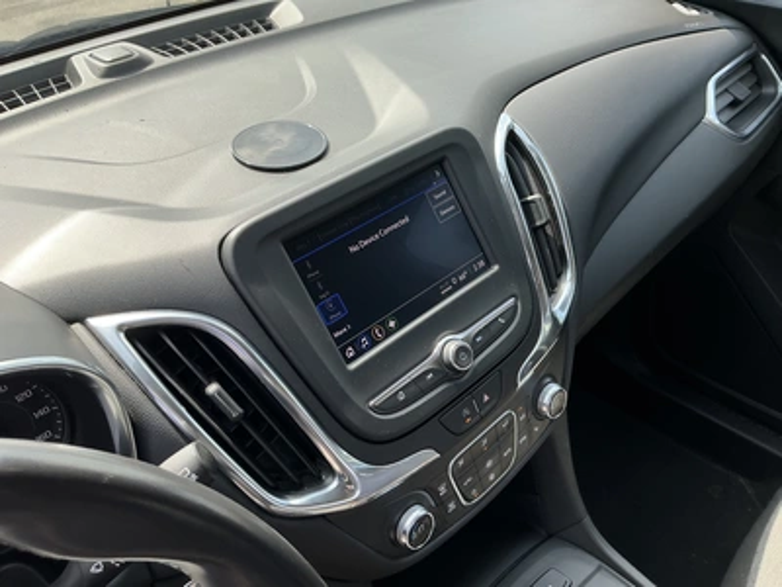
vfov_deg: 49.7
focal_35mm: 28
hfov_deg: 63.4
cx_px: 391
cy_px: 294
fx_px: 633
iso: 20
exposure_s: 1/194
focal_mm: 3
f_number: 1.8
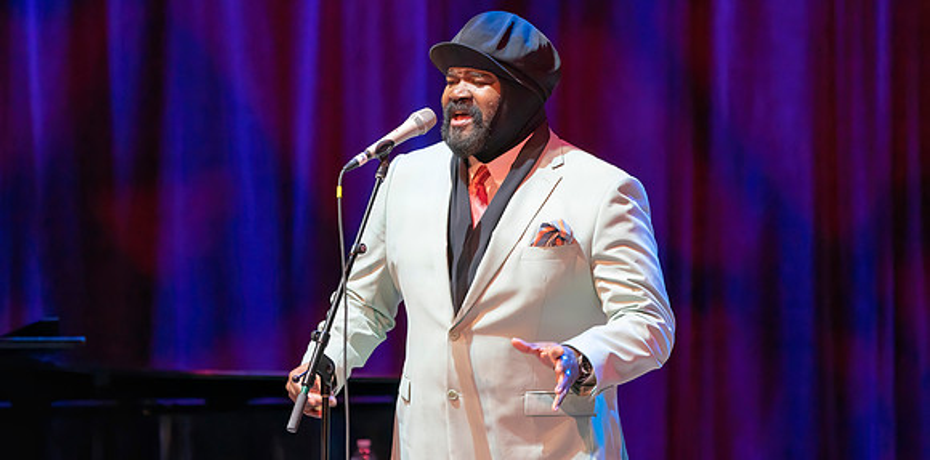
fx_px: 9247
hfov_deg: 5.8
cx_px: 465
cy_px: 269
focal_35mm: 386
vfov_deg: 2.9
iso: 5000
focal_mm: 358
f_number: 5.6
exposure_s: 1/320
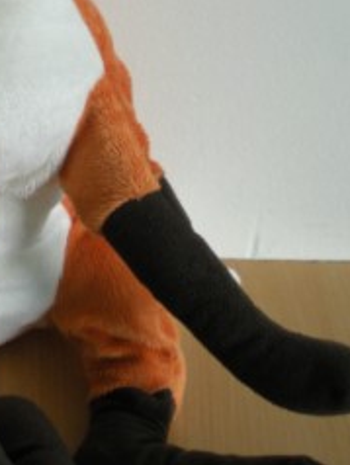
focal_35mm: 83
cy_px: 100
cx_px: 43
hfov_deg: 17.6
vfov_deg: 23.2
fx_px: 1117
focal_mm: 6.3
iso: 200
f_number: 3.1
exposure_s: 1/51.4
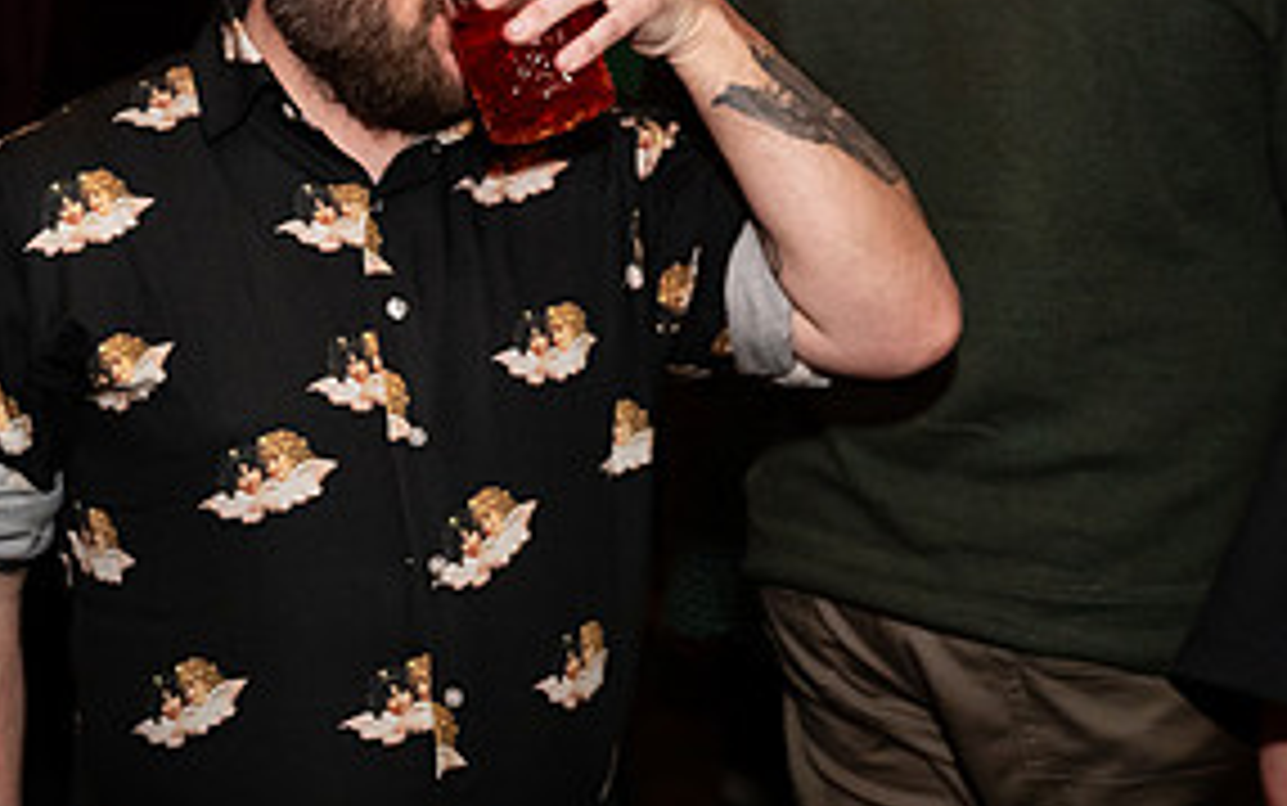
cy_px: 272
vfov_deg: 17.6
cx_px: 360
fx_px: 2597
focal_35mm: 74
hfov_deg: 27.5
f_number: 3.2
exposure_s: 1/125
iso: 3200
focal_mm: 35
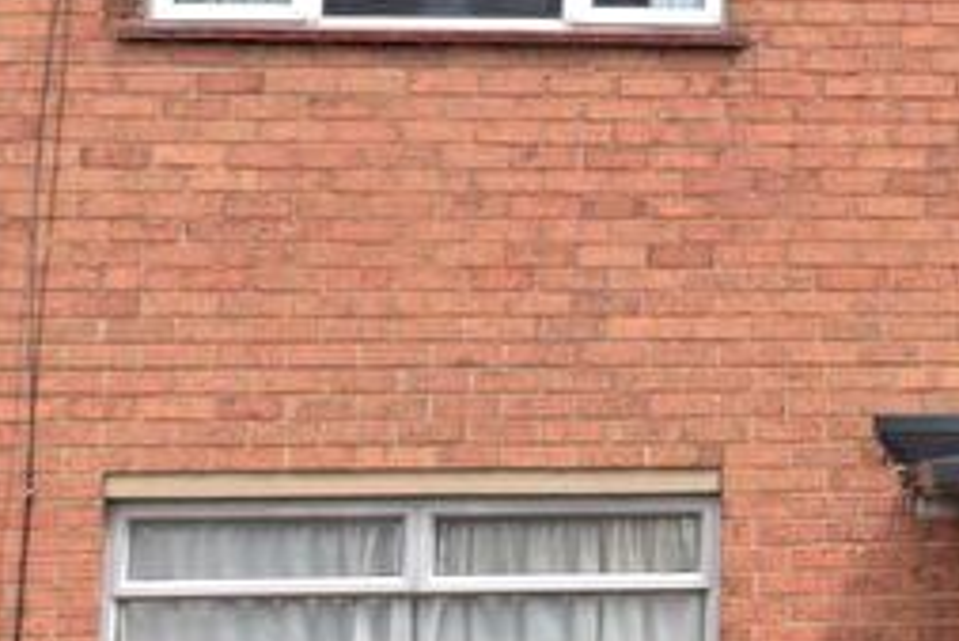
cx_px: 1016
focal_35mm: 83
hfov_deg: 23.2
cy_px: 78
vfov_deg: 16.3
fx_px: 2212
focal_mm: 20
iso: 100
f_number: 5.6
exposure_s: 1/125
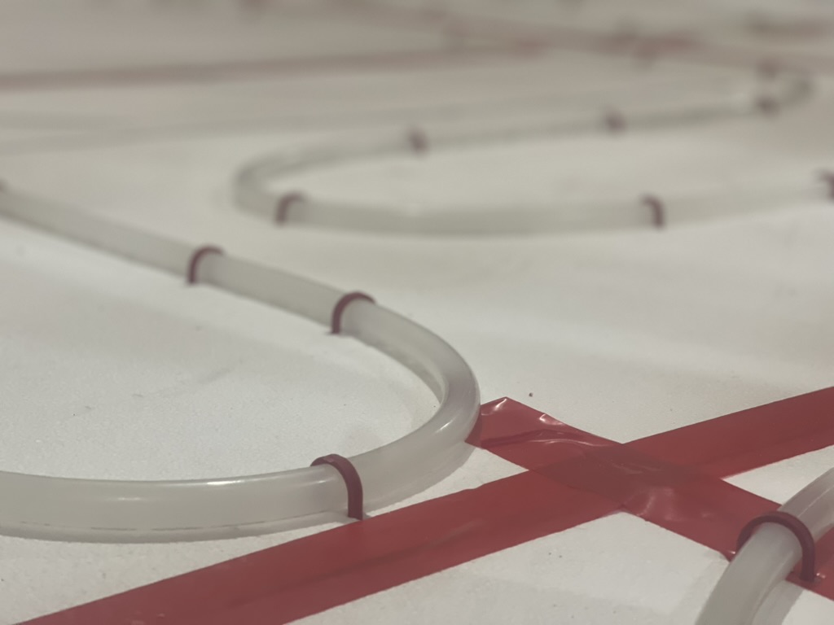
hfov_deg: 30.3
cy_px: 312
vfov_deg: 22.9
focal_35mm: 64
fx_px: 1542
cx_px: 417
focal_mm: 7.5
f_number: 2.2
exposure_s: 1/120
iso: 250
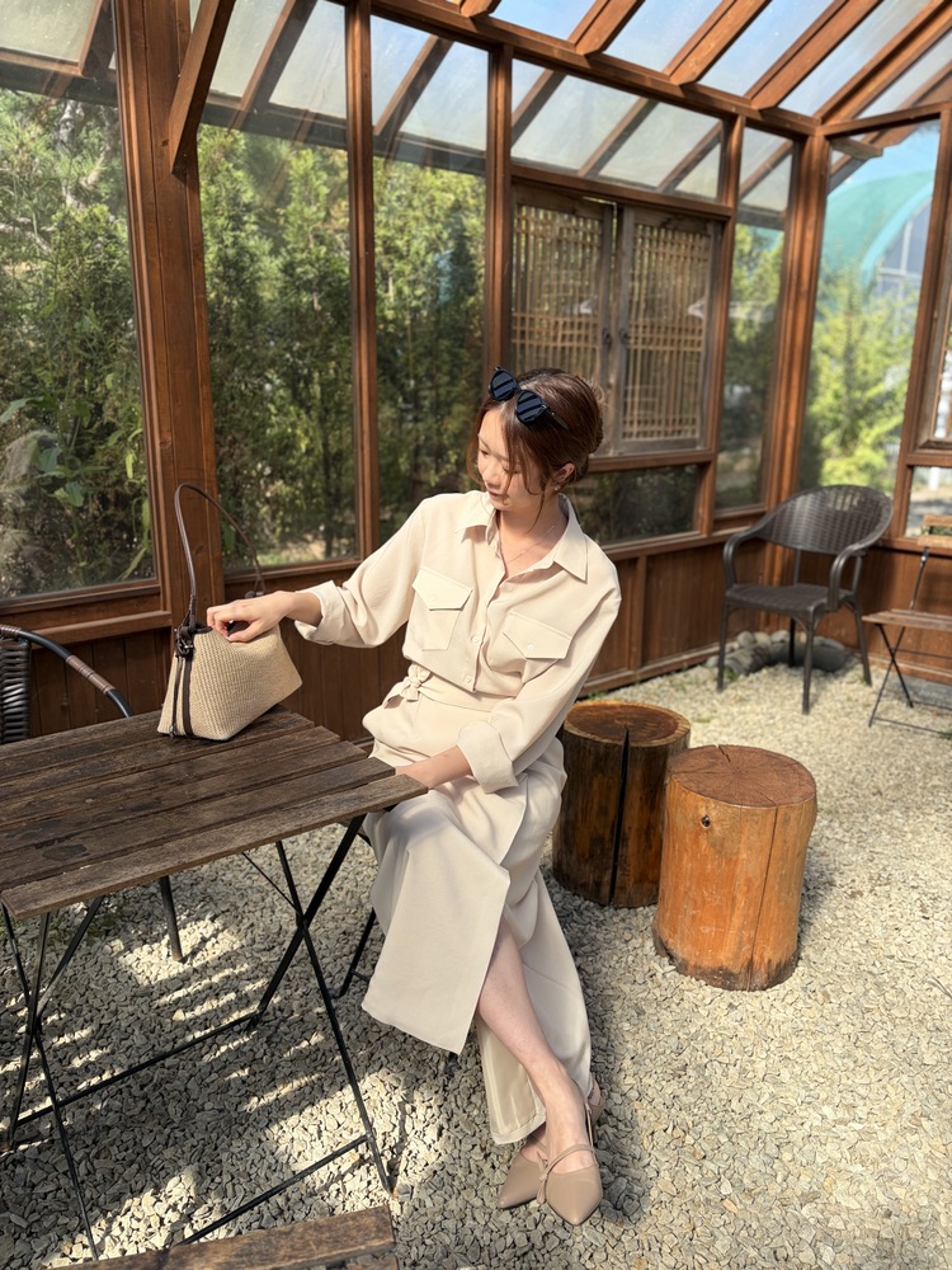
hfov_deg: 53.1
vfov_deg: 67.3
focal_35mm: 26
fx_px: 953
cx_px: 476
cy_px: 635
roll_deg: -0.3
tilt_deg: -13.4
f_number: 1.6
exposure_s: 1/1175
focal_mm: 5.96
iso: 50
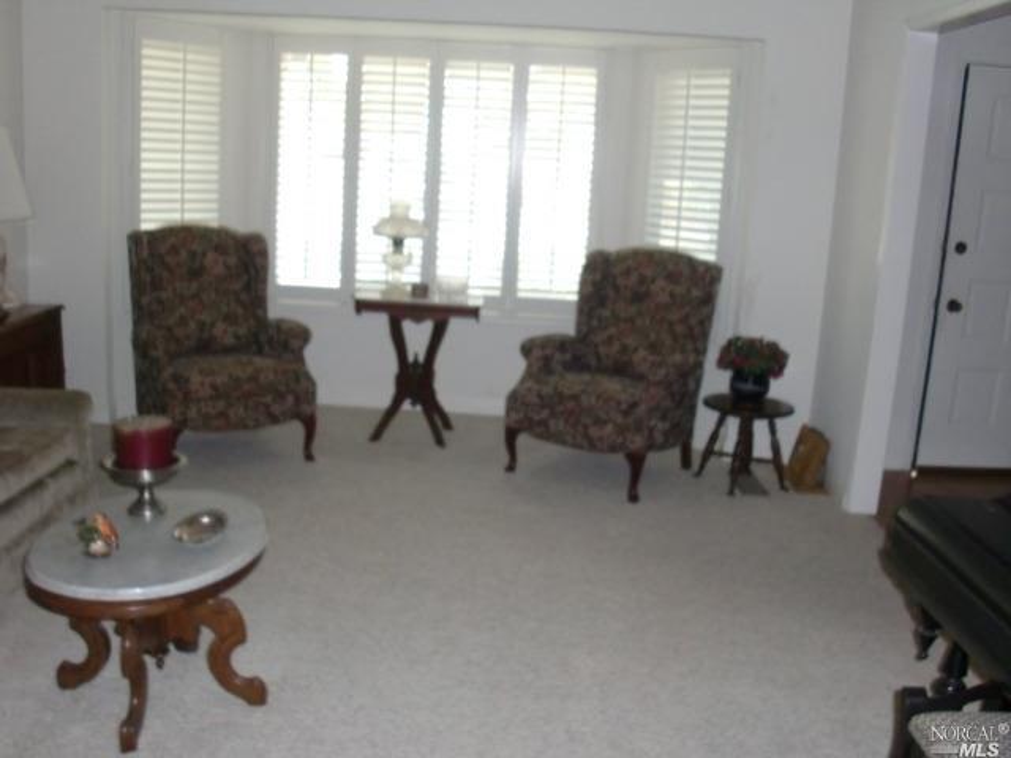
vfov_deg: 39.7
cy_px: 379
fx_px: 1051
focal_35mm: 36
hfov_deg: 51.4
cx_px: 506
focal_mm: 6.3
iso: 400
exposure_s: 1/60
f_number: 2.8
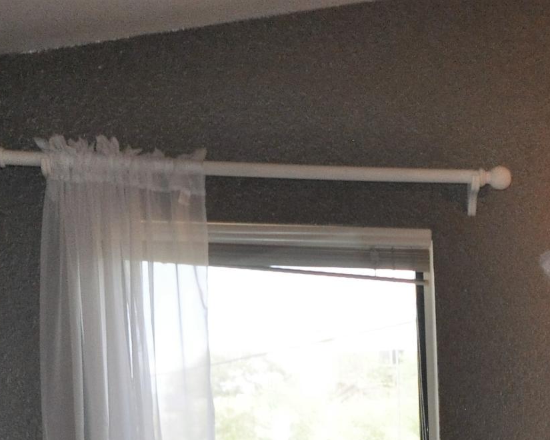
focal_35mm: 92
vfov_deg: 15.4
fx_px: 1498
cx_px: 692
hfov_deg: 19.4
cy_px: 663
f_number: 5.6
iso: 800
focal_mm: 18
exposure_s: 1/60
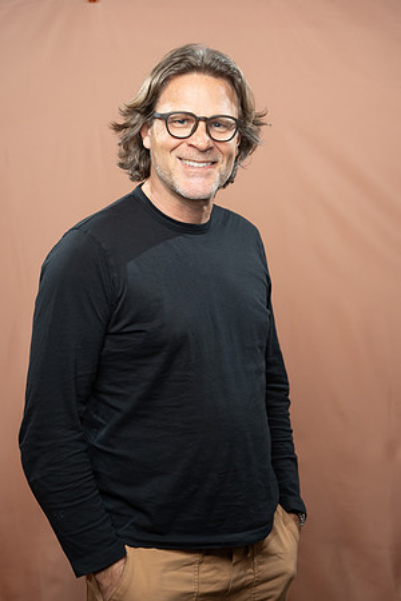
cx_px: 200
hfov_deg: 18.7
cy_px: 300
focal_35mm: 73
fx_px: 1220
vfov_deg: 27.7
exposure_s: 1/160
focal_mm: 73
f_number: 4
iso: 320
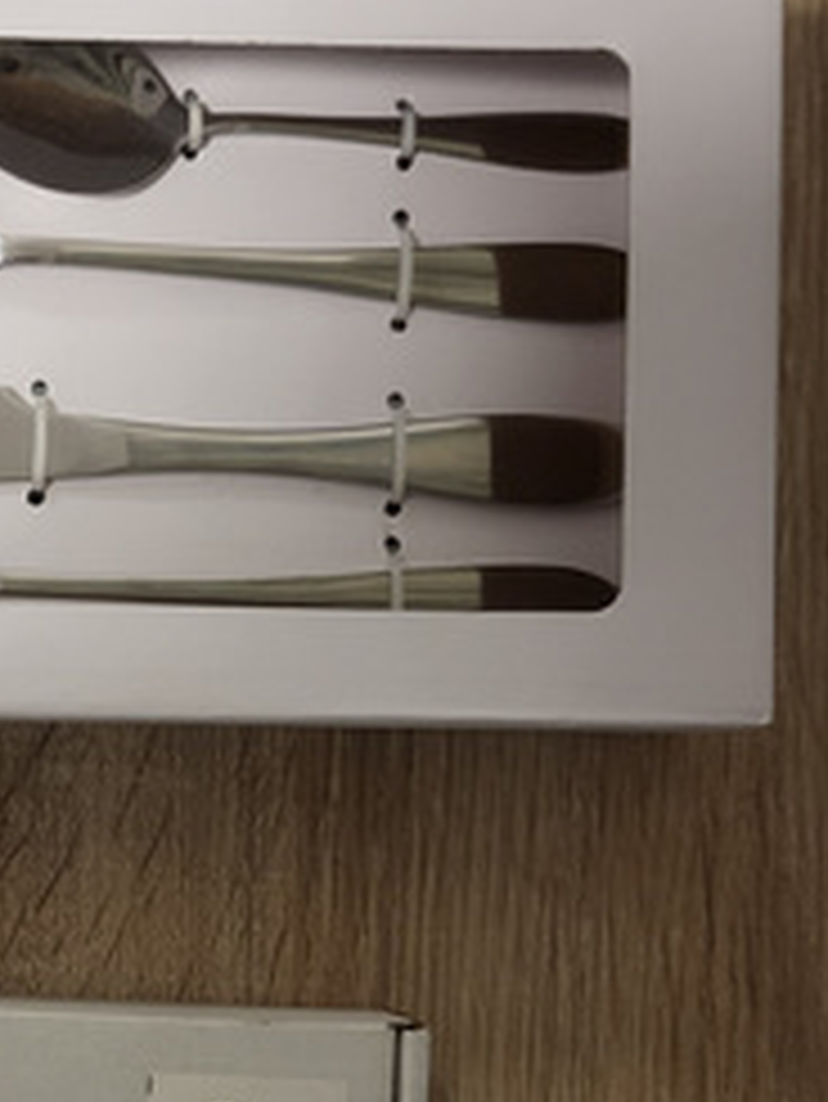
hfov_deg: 26.5
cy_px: 693
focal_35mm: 53
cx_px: 70
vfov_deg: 35.9
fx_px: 1689
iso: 250
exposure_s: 1/50
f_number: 1.8
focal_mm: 5.4
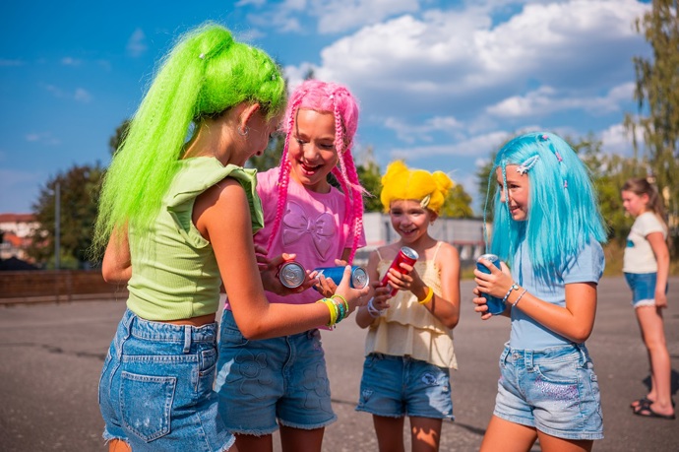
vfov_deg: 37.8
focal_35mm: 35
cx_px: 340
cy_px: 226
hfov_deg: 54.5
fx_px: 660
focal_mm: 35
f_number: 2.8
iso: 100
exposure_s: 1/3200
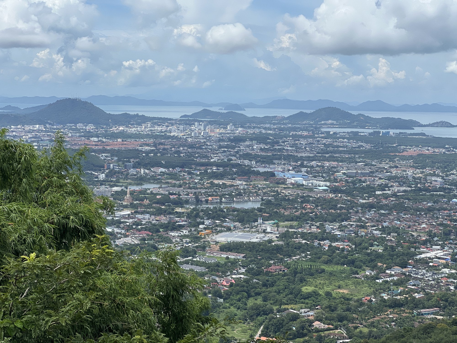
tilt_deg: -2.7
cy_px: 172
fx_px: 1017
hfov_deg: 25.3
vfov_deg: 19.1
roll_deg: -1.2
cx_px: 228
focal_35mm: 77
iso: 32
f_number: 2.8
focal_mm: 9
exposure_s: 1/1074
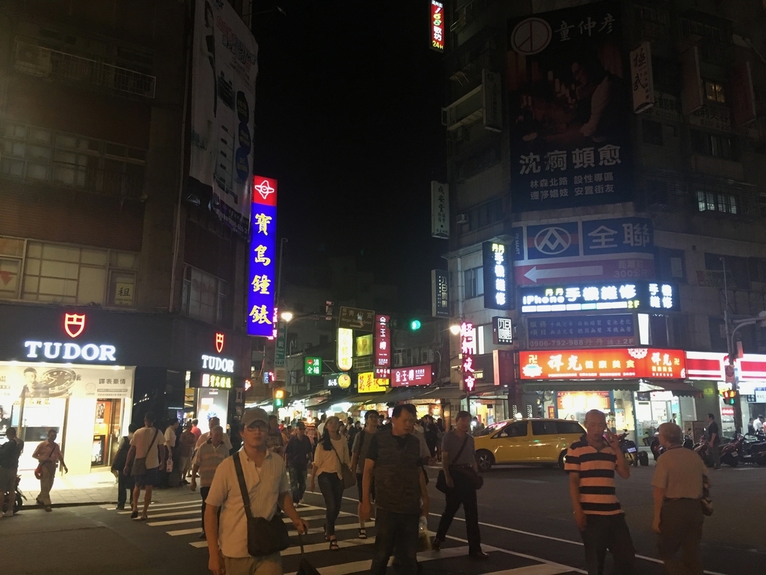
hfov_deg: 61.7
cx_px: 383
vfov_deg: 48.2
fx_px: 642
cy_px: 288
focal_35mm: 29
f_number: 2.2
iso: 200
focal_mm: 4.15
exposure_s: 1/30
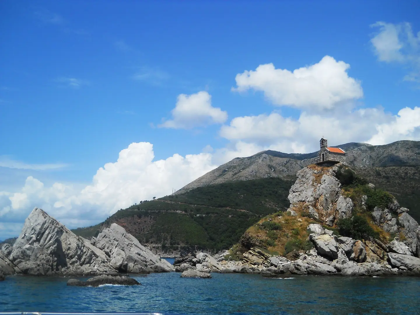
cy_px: 158
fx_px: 497
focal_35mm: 41
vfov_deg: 35.1
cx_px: 210
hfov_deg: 45.8
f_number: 5.5
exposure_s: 1/640
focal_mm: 6.72
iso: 80
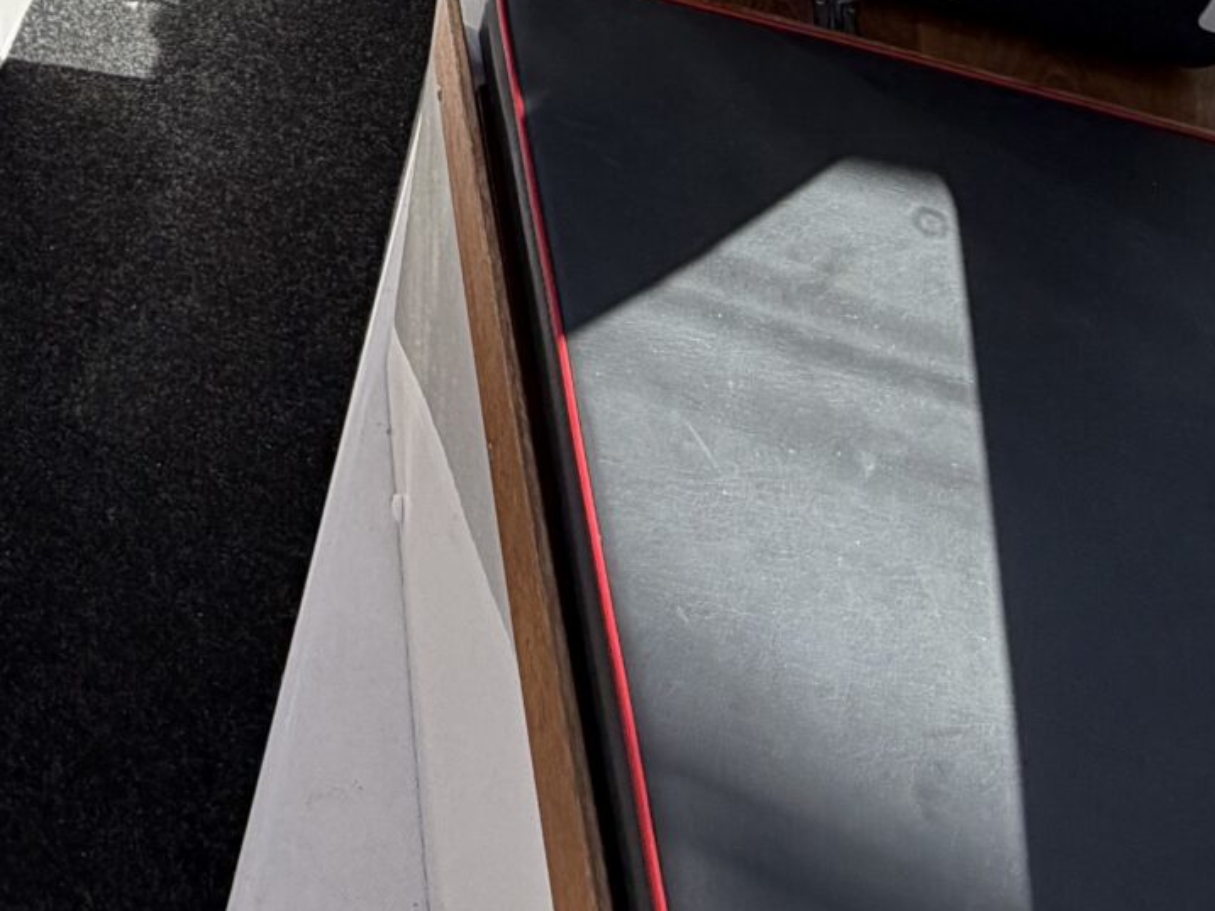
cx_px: 136
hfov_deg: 36.0
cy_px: -550
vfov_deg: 22.4
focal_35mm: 50
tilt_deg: -24.8
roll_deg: -0.4
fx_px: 1755
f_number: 2.2
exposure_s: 1/770
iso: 40
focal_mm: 2.22
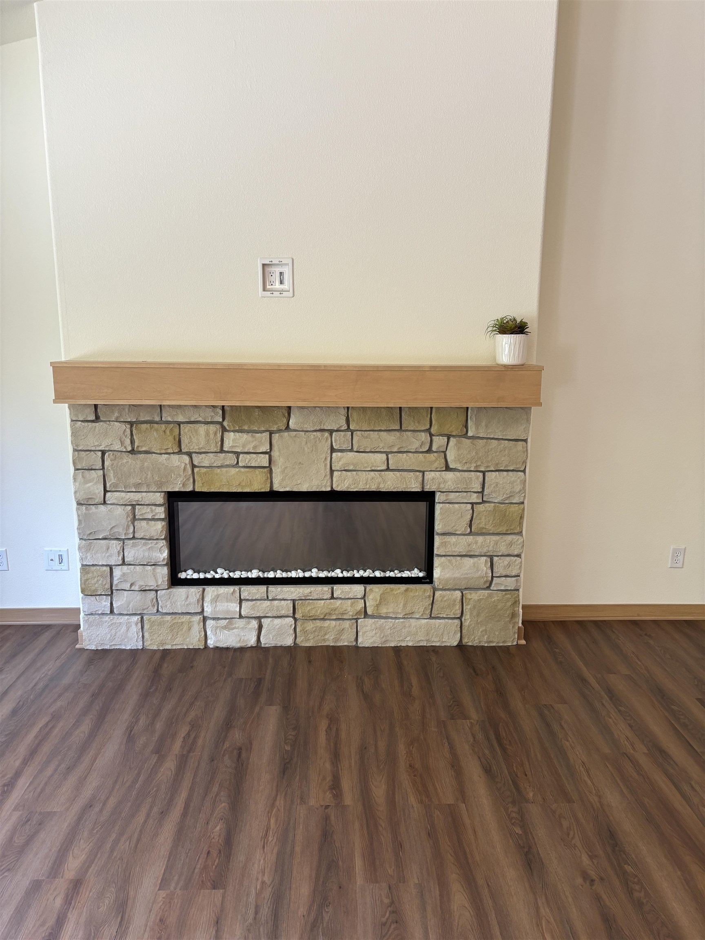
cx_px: 352
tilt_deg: -9.5
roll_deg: -0.8
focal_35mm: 26
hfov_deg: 53.1
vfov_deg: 67.3
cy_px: 470
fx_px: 706
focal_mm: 5.96
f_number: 1.6
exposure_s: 1/60
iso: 100
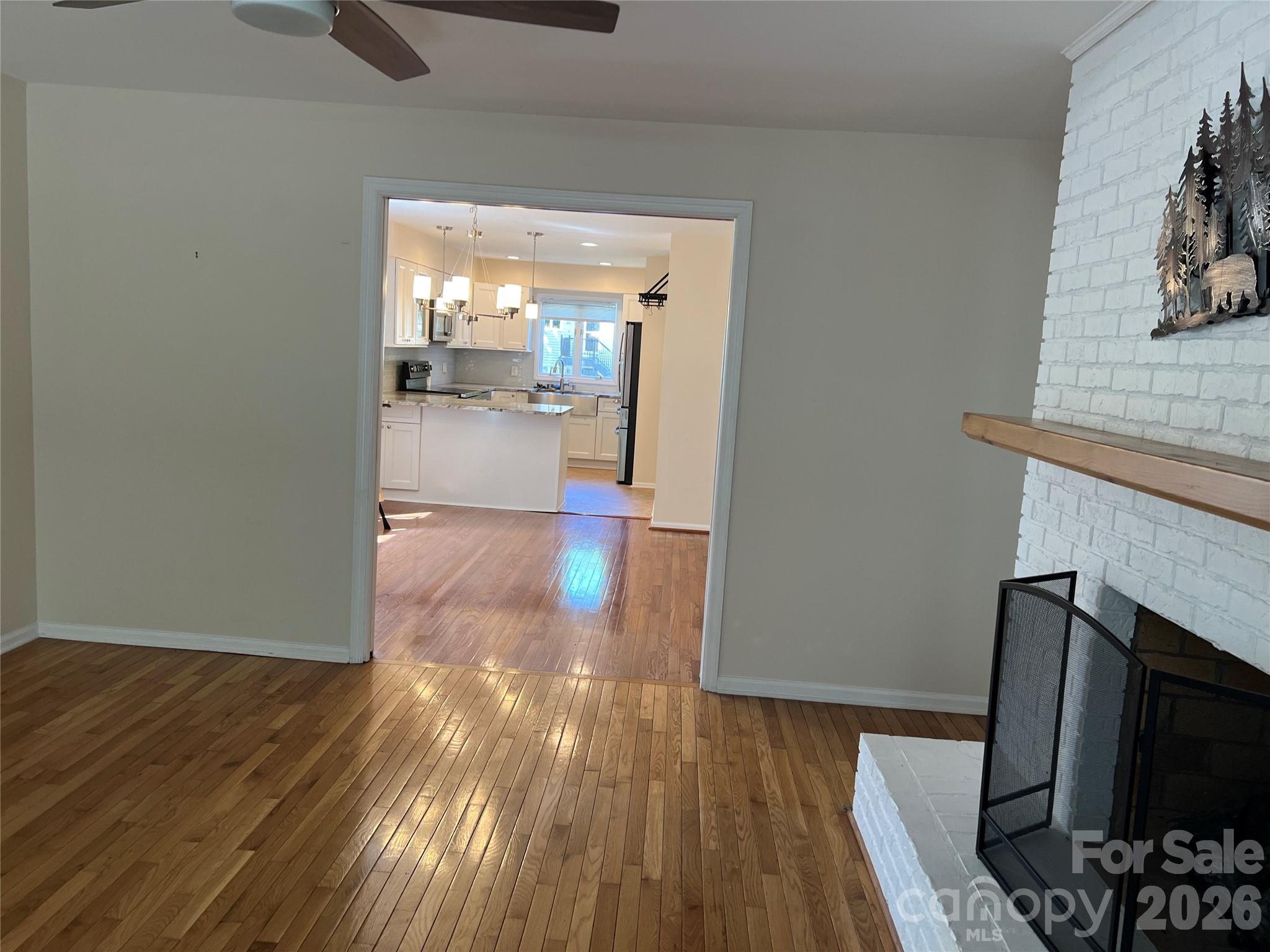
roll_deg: -2.1
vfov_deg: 53.1
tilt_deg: -7.2
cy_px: 476
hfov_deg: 67.3
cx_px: 635
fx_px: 954
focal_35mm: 26
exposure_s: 1/60
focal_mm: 5.7
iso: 80
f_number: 1.5
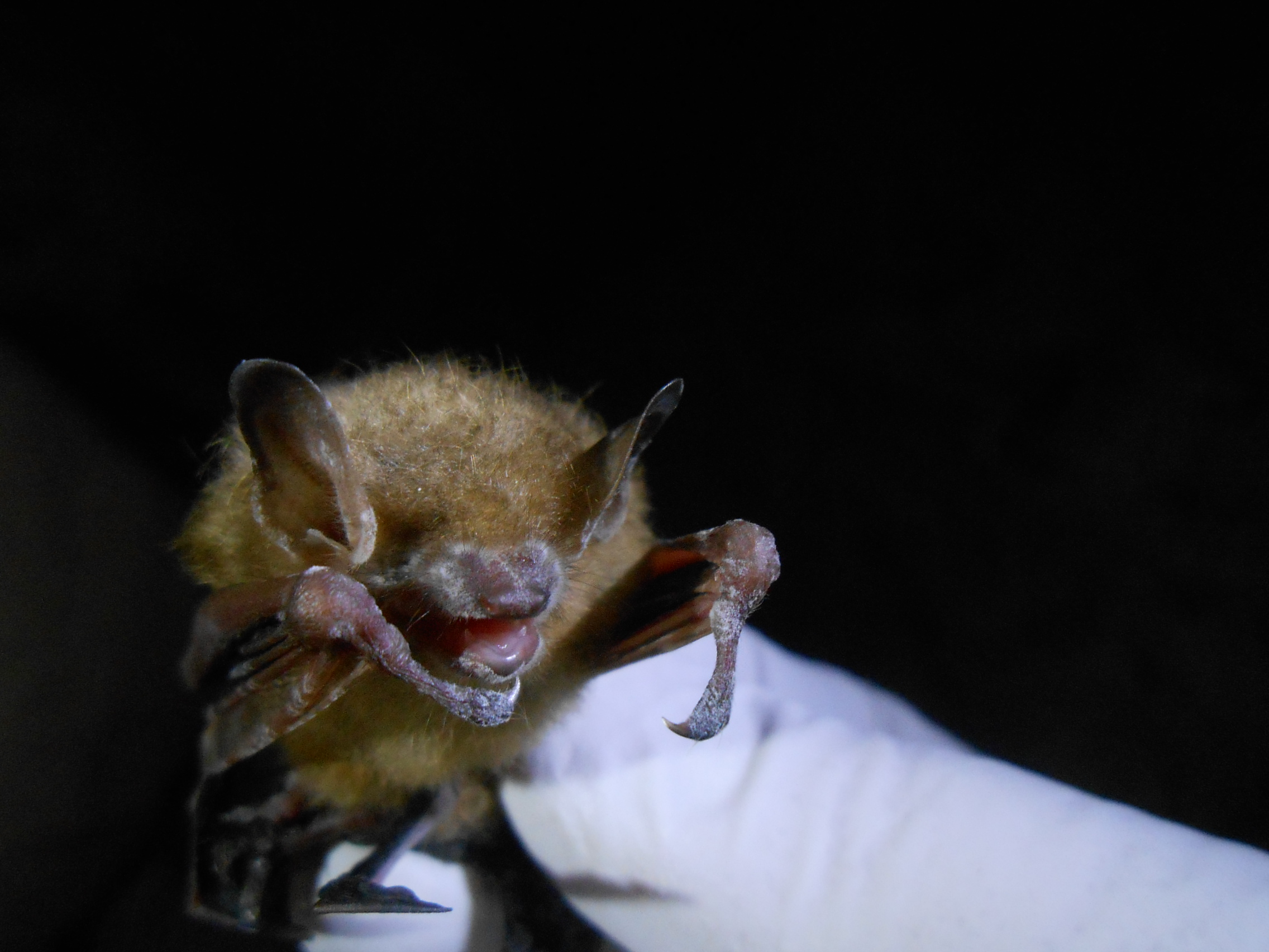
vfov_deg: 53.1
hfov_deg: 67.3
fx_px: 953
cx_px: 634
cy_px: 476
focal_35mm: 26
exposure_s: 1/125
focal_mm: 4.6
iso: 500
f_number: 3.5
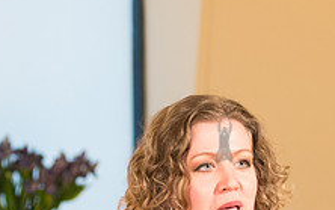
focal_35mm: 213
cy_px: 282
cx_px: 223
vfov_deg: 6.1
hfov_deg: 9.8
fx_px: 1946
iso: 2500
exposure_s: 1/60
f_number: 4
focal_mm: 80
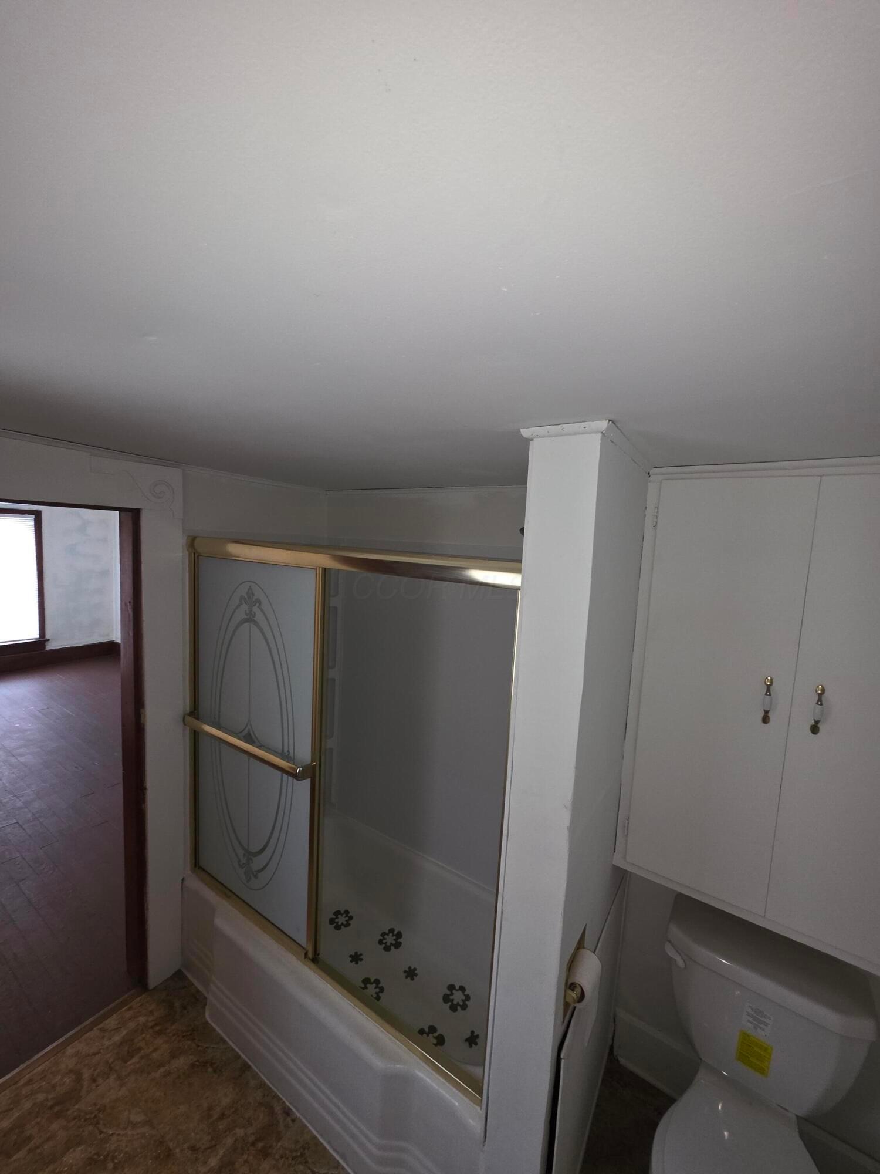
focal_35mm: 13
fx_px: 441
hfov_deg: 89.9
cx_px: 440
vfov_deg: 106.2
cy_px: 587
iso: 1000
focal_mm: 2.2
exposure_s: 1/24
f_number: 1.9
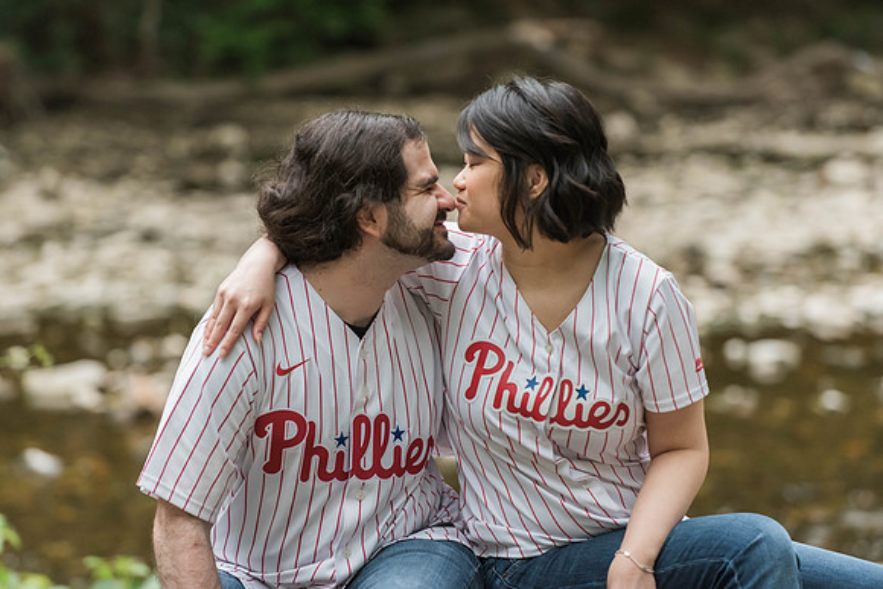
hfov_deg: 11.4
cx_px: 418
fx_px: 4443
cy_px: 279
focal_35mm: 181
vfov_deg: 7.6
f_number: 4
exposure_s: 1/500
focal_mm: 170
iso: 2000
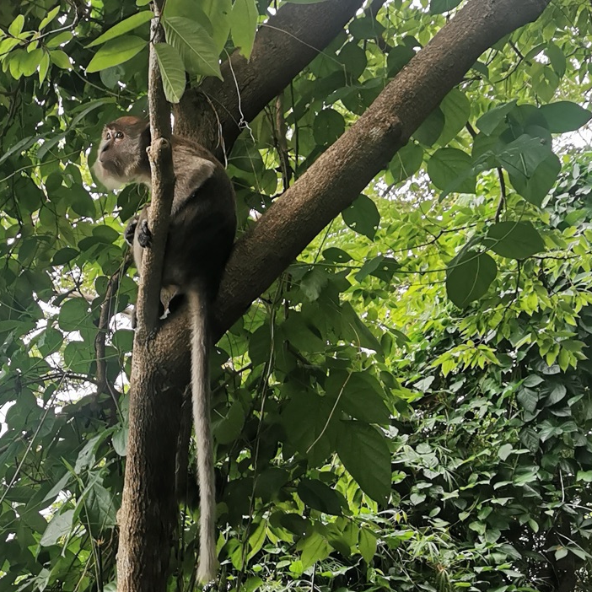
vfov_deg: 25.4
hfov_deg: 25.1
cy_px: 277
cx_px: 144
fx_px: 1316
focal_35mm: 68
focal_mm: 5.56
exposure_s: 1/100
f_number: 1.6
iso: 250
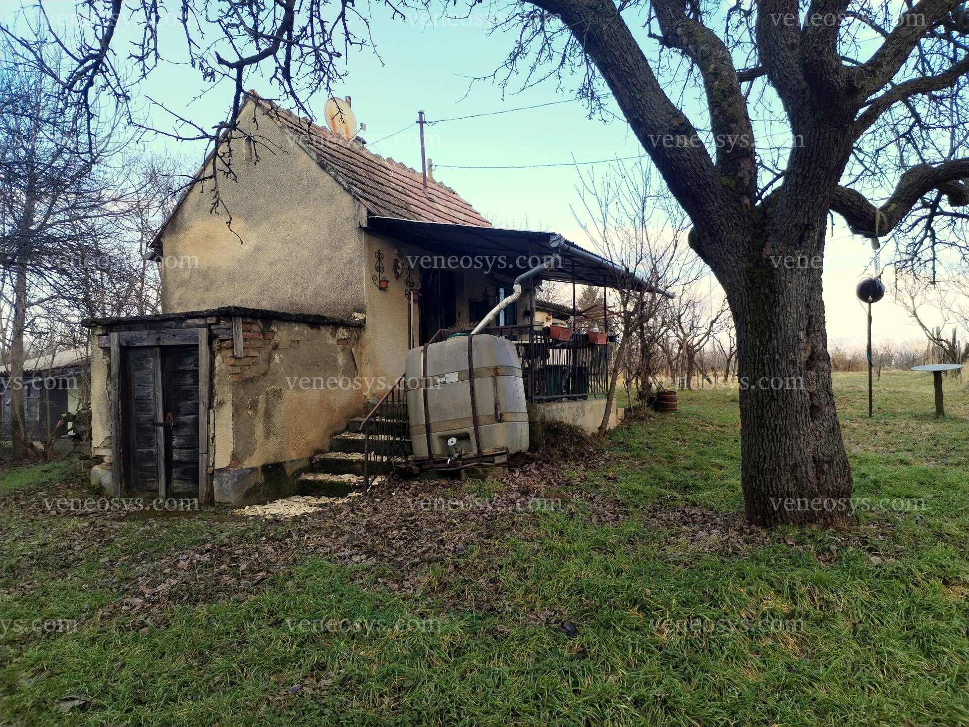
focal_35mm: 29
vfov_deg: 48.2
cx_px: 484
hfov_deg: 61.7
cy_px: 364
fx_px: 812
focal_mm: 4.75
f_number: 1.8
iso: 100
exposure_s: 1/370
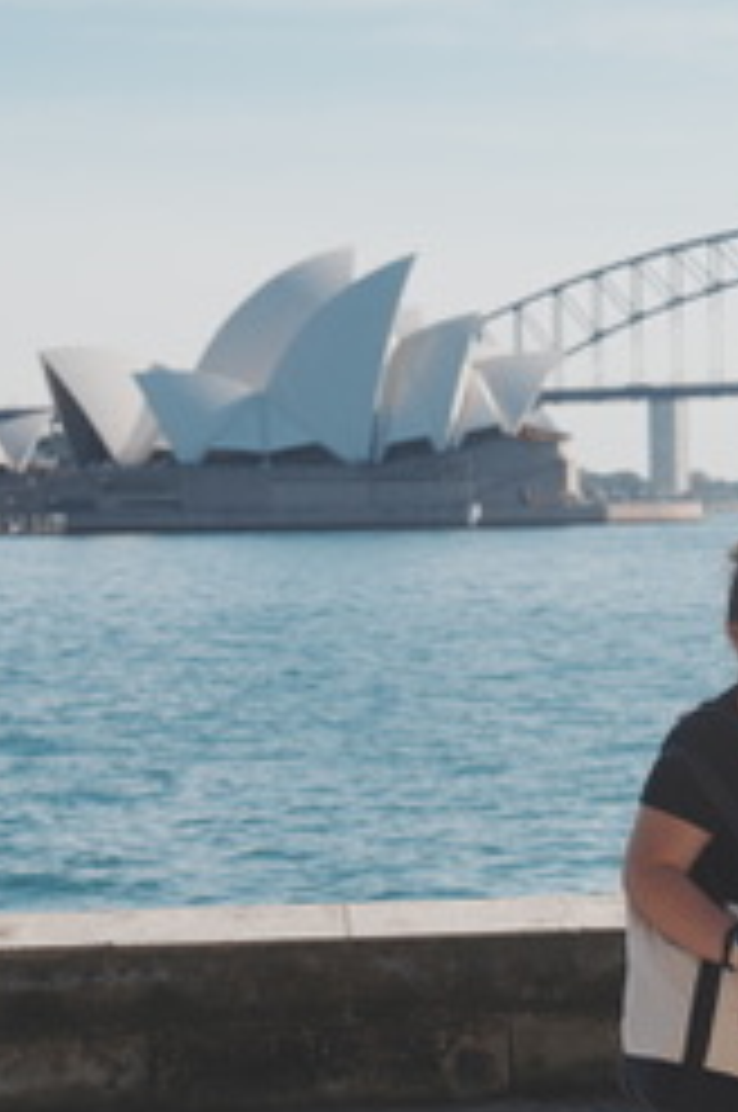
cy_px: 747
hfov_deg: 14.7
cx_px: 580
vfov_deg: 22.1
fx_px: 2837
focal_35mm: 92
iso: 100
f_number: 4
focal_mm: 42
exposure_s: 1/1250
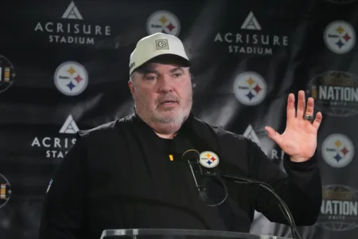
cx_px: 179
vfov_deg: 4.9
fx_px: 2784
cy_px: 120
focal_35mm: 280
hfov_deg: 7.4
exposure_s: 1/500
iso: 10000
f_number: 7.1
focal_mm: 280
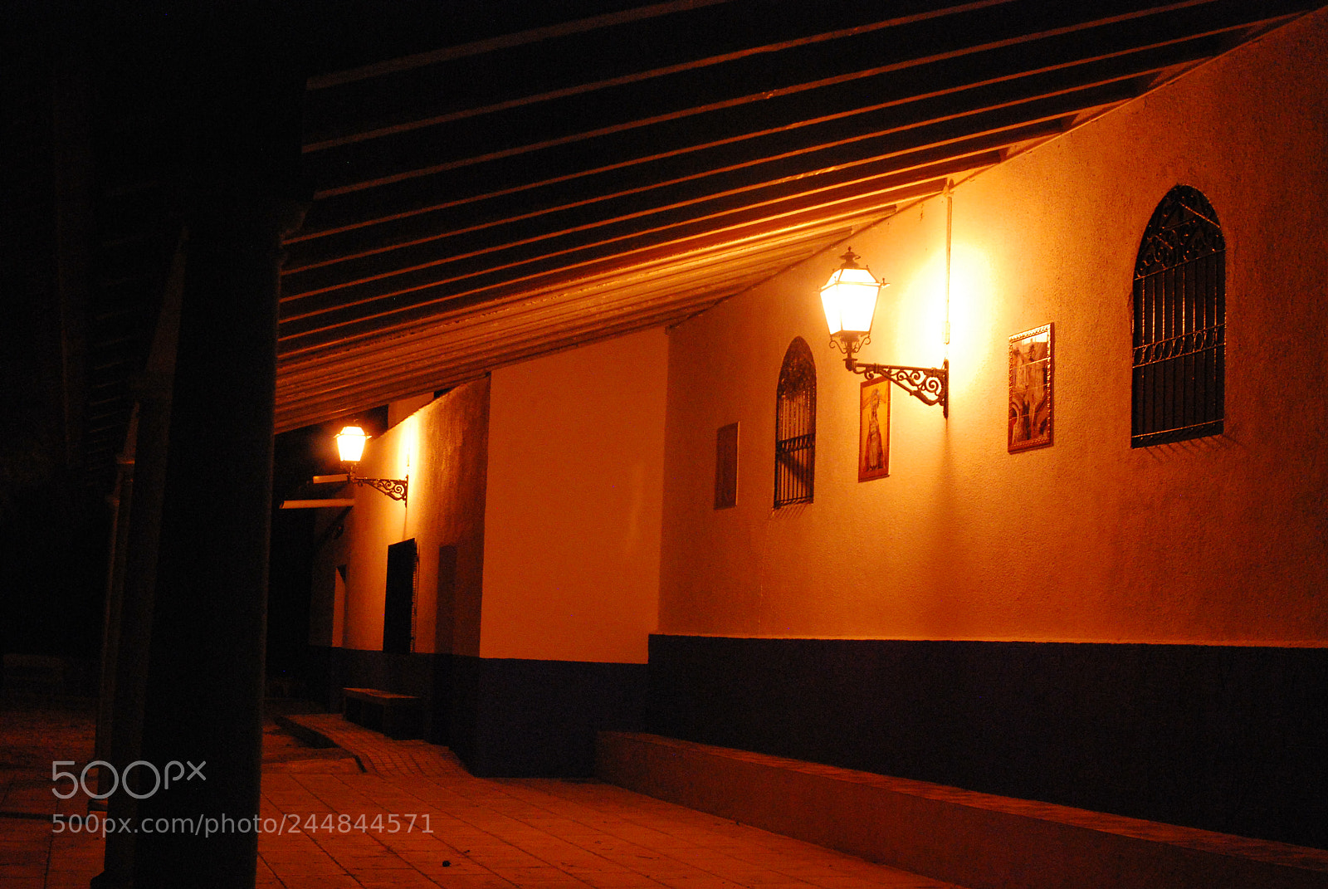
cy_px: 444
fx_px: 1939
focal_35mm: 52
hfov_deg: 37.8
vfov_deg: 25.8
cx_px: 664
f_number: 6.3
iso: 1600
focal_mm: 35
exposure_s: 1/13
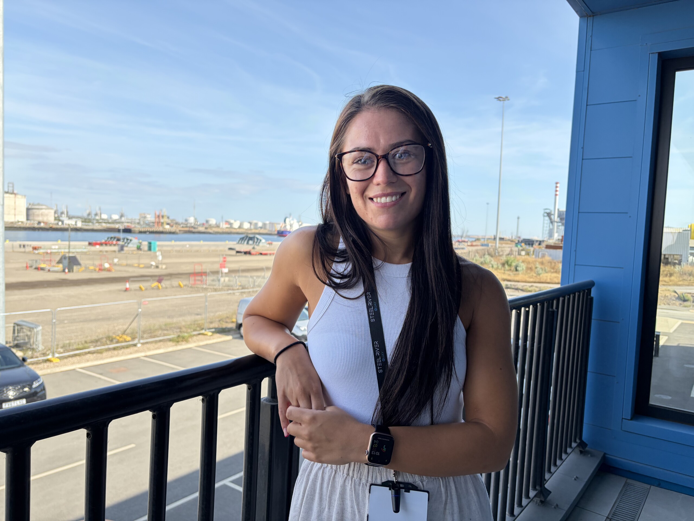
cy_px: 260
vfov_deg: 53.1
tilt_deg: -3.2
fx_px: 521
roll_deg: -2.5
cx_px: 347
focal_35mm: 26
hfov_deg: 67.3
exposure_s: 1/1451
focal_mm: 5.96
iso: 64
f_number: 1.6
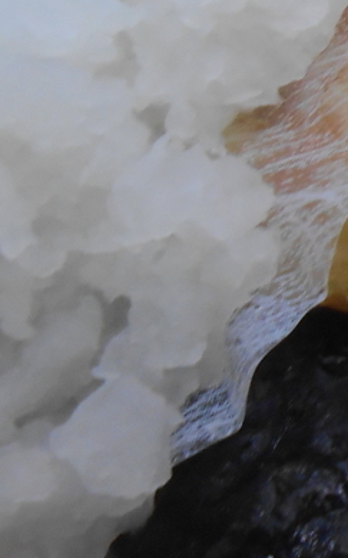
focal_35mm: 85
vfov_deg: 24.3
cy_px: 225
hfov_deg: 12.4
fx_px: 1290
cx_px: 813
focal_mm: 4.6
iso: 200
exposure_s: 1/30
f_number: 3.5
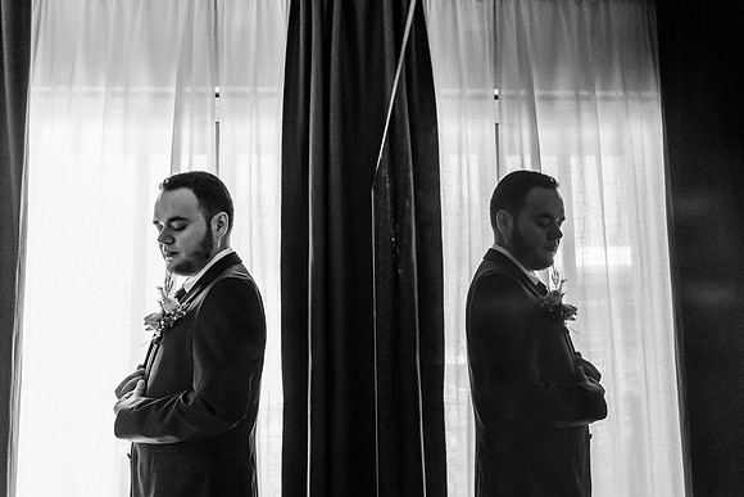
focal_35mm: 30
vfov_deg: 43.9
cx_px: 395
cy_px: 237
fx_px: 616
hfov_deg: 62.2
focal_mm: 27
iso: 2500
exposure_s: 1/125
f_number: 4
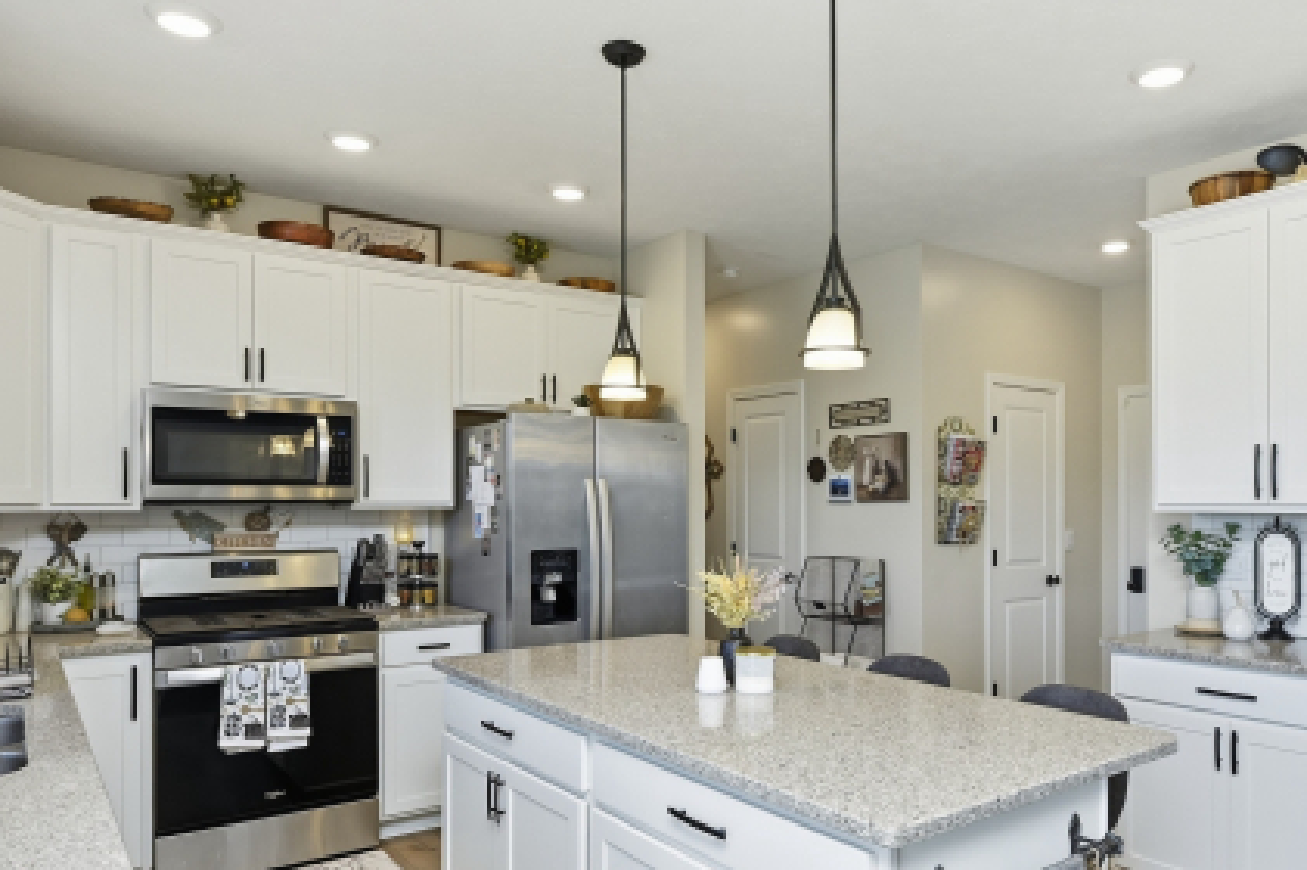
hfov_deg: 71.2
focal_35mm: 25
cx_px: 745
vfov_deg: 51.1
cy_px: 491
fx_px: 907
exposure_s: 1/200
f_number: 6.3
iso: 320
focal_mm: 14
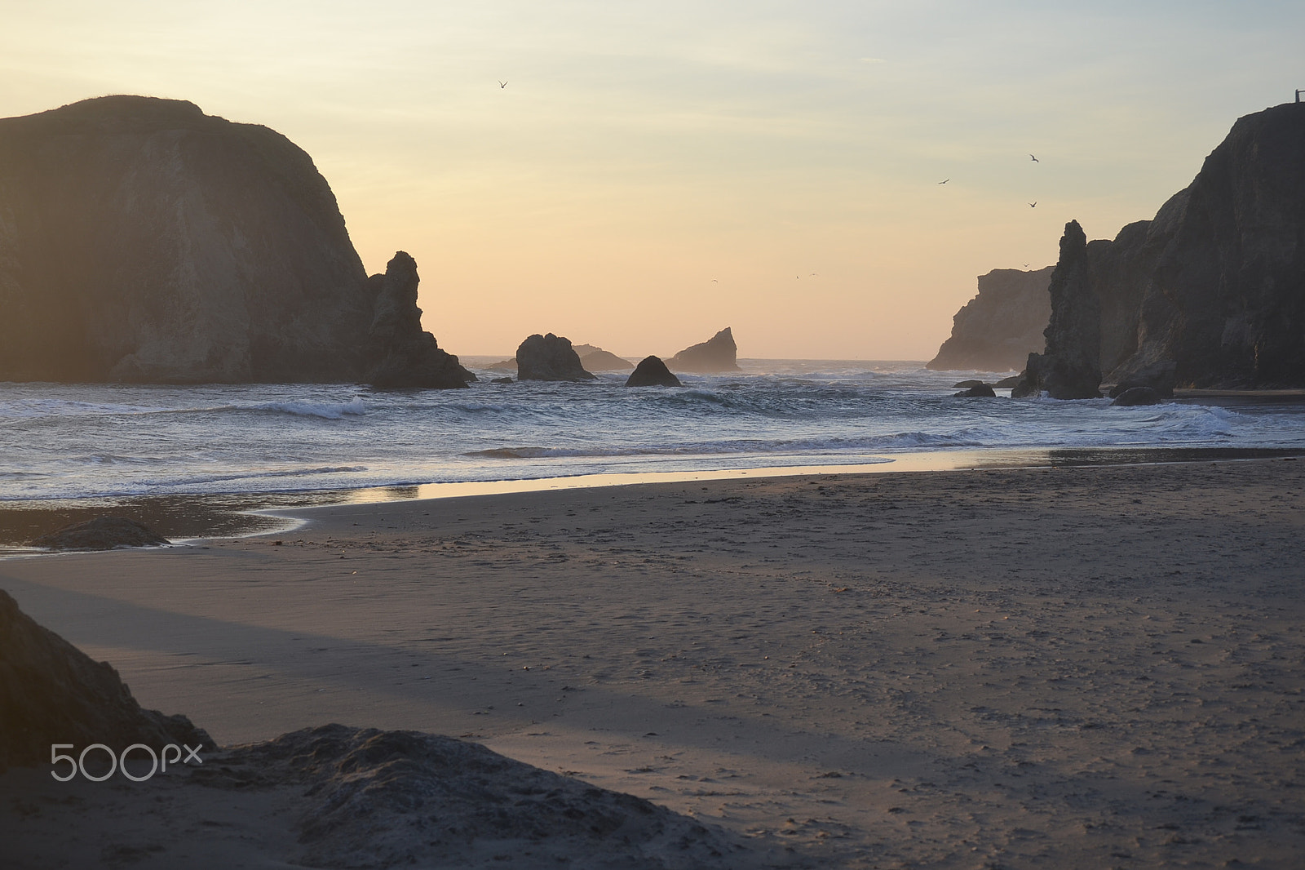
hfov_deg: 24.6
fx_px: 2990
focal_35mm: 82
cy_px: 435
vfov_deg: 16.5
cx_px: 652
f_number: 5.6
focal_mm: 55
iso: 100
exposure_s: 1/125
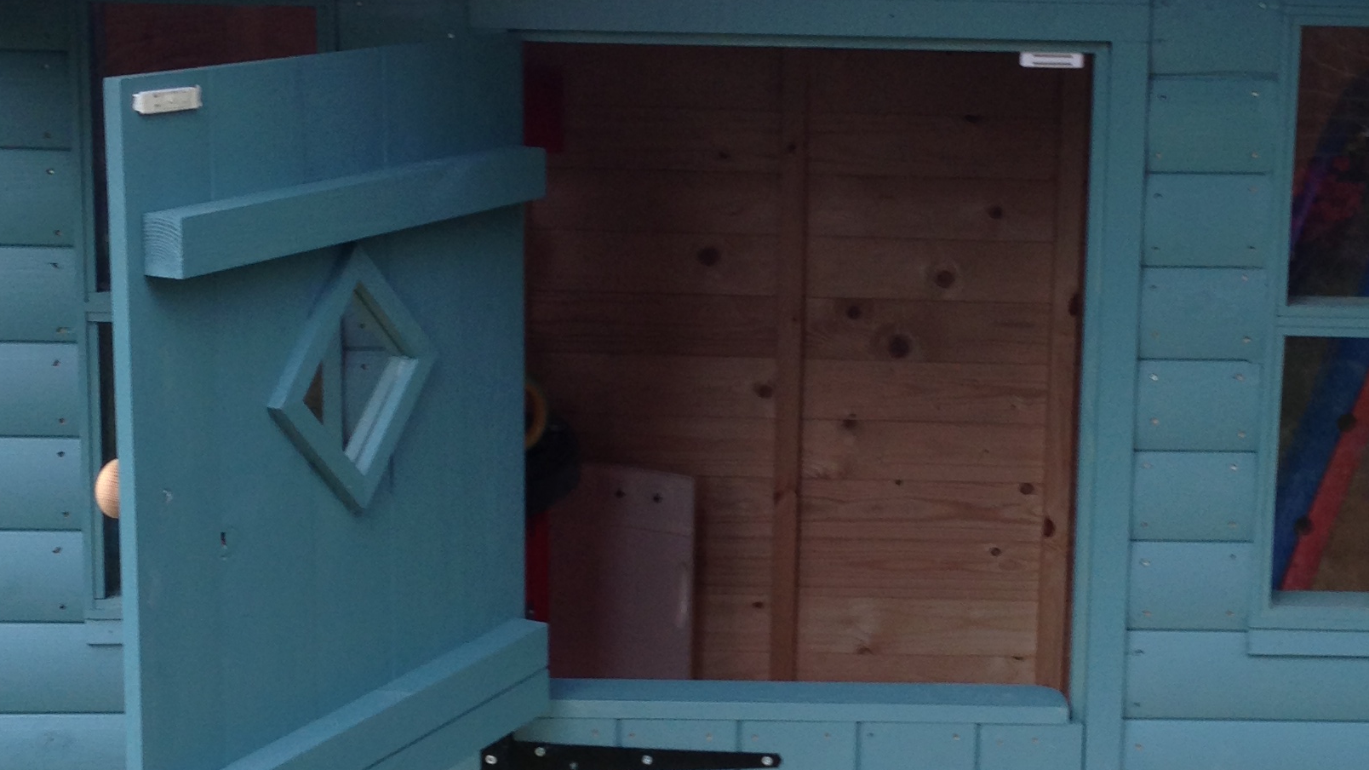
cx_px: 847
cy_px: 279
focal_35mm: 73
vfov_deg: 16.5
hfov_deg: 28.9
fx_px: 2650
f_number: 2.4
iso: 50
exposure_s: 1/60
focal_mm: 4.13
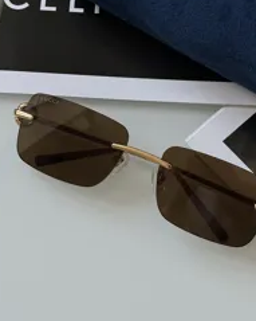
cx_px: 157
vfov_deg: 20.3
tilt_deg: -67.0
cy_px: 87
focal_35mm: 94
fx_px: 891
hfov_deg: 16.3
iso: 64
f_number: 1.78
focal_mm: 6.86
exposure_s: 1/260
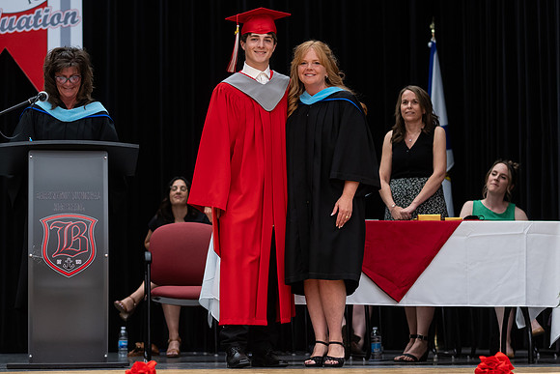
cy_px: 198
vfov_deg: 12.2
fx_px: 1754
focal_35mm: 113
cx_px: 280
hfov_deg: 18.1
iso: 1000
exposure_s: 1/200
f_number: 2.8
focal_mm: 85
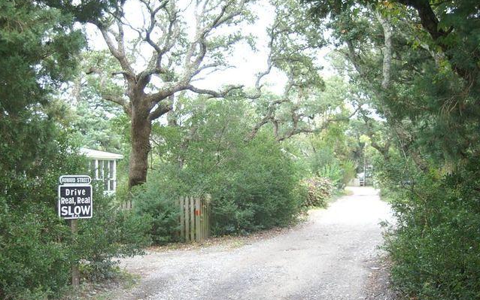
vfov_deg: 28.0
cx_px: 240
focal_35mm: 46
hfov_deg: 43.5
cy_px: 156
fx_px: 602
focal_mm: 30
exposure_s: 1/60
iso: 200
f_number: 4
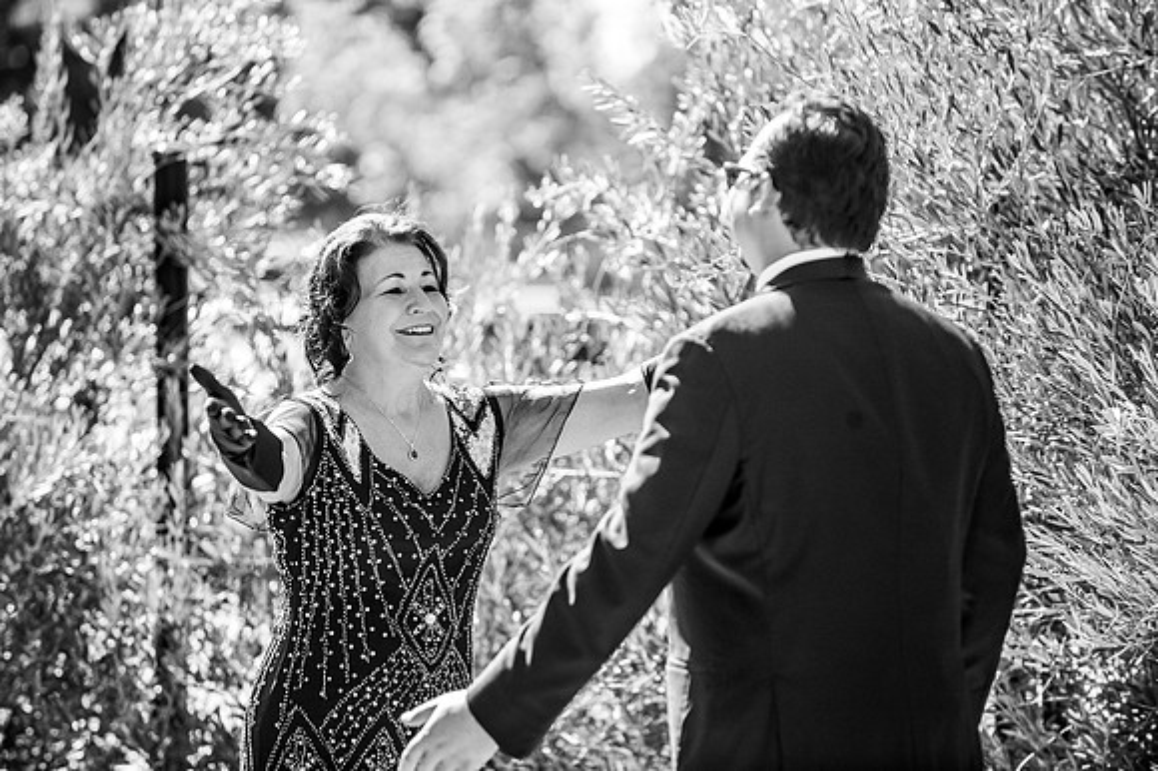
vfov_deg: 6.9
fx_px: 6429
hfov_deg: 10.3
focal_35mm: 200
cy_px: 386
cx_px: 579
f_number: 4
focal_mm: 200
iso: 500
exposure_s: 1/1000
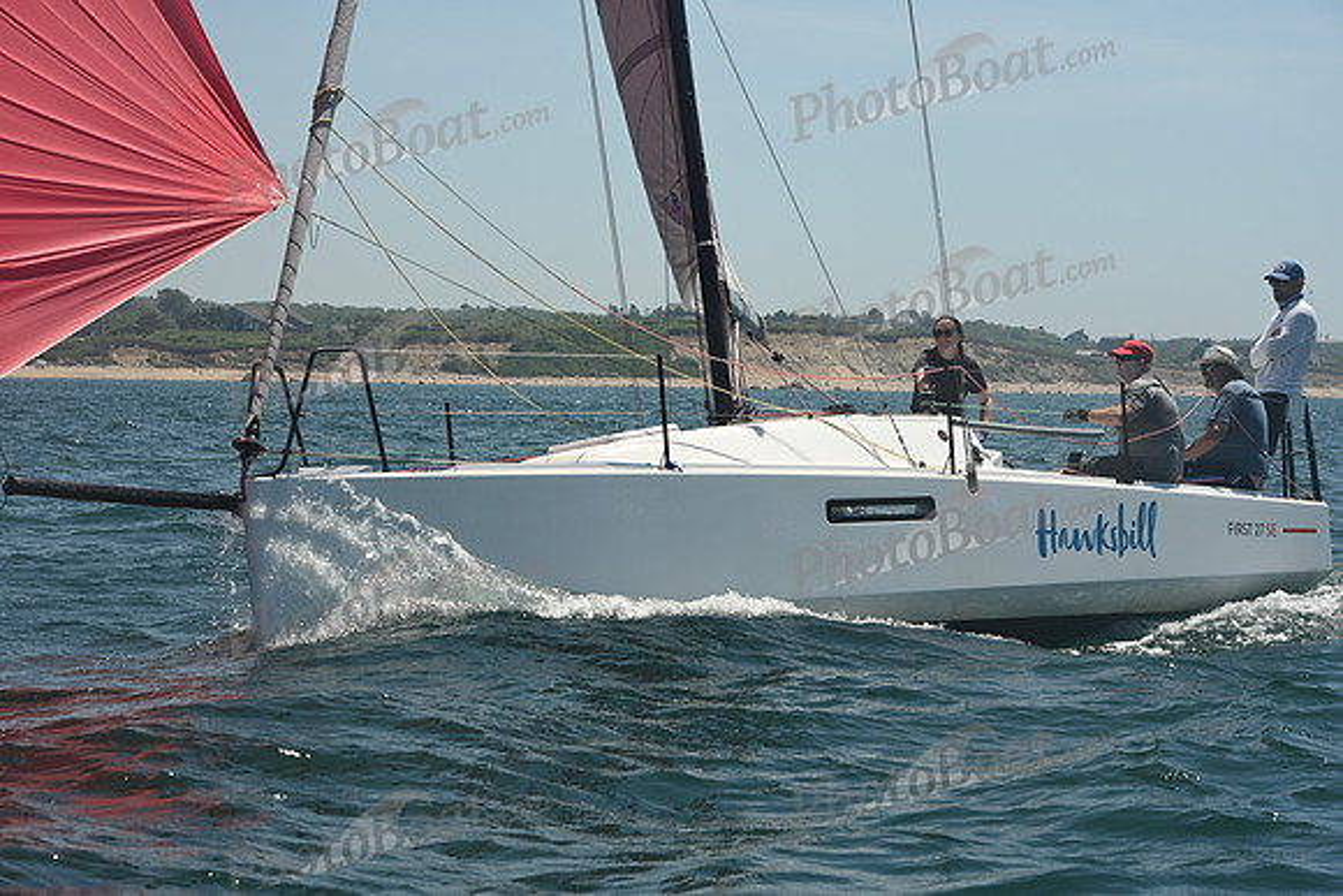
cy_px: 448
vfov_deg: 12.2
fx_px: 4179
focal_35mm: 112
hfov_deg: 18.3
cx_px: 672
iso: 320
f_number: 10
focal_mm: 112
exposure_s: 1/1000
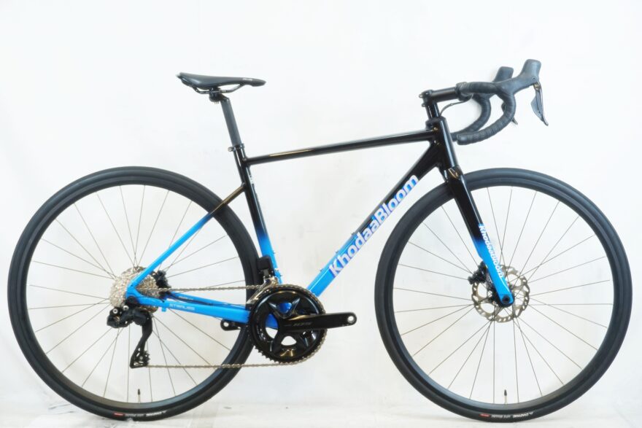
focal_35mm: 60
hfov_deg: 33.4
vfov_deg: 22.6
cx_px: 321
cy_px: 214
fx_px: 1070
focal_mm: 40
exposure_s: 1/40
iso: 800
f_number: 6.3
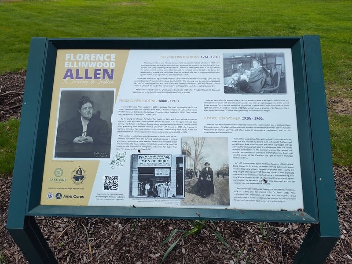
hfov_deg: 73.9
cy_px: 132
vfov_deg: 58.9
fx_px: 234
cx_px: 176
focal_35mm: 23
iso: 100
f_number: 1.8
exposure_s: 1/799
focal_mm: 5.56
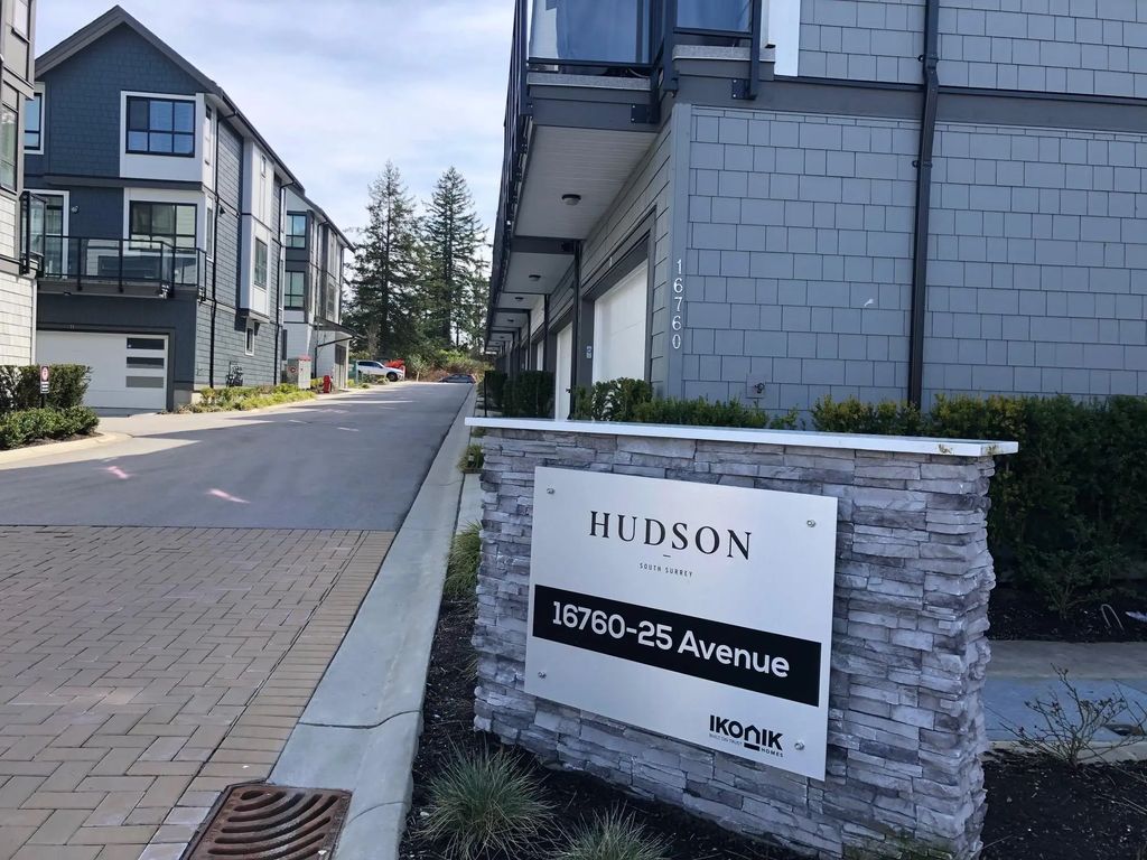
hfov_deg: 63.4
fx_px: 928
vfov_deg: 49.7
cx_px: 574
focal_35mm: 28
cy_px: 430
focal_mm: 4
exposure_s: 1/640
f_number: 1.8
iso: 20
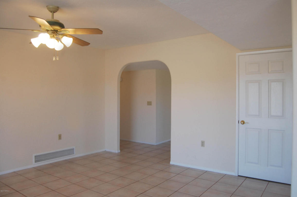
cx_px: 148
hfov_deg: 67.4
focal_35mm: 27
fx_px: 223
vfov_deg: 47.9
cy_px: 98
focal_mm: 18
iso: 400
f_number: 5.6
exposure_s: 1/125
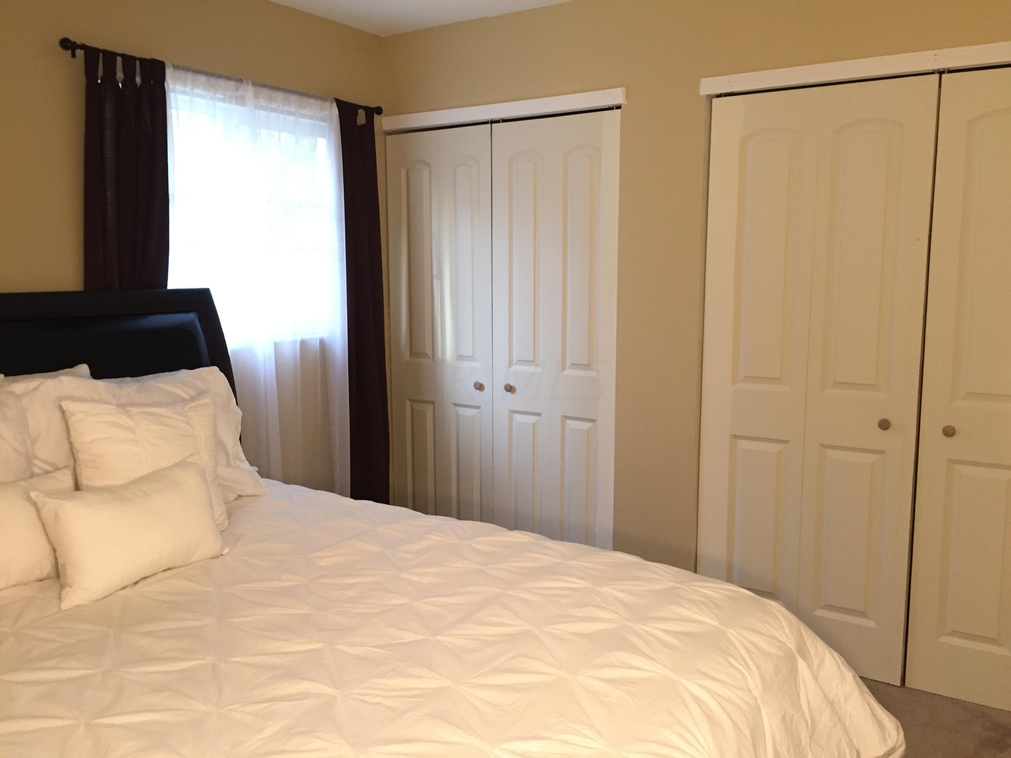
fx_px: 847
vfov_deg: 48.2
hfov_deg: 61.7
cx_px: 506
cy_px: 379
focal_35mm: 29
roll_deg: -1.2
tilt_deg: -7.5
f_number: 2.2
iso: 200
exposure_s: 1/30
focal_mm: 4.15
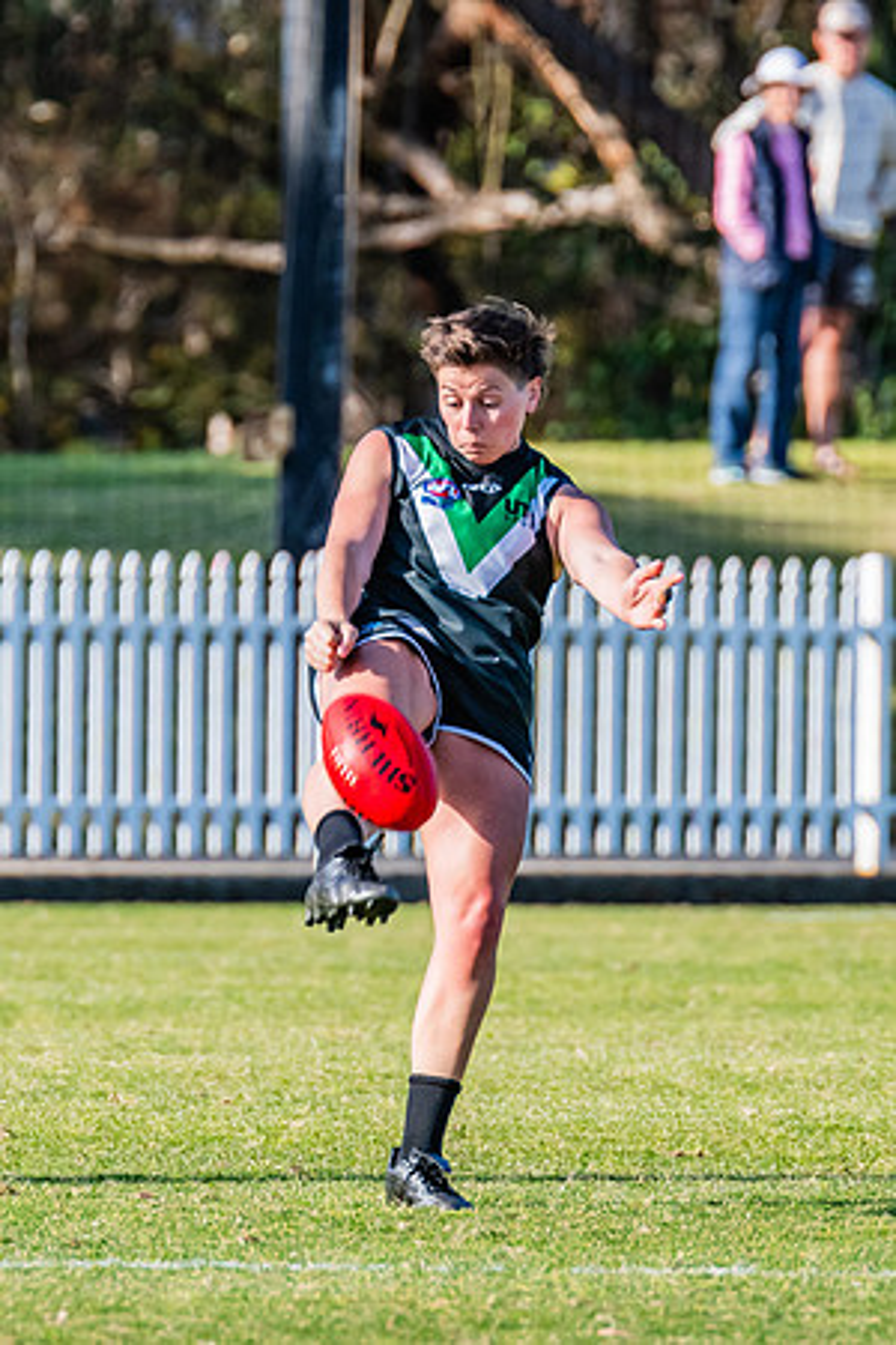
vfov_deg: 2.4
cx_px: 421
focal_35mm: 875
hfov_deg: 1.6
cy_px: 746
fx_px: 32652
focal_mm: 420
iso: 800
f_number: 7.1
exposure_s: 1/1600
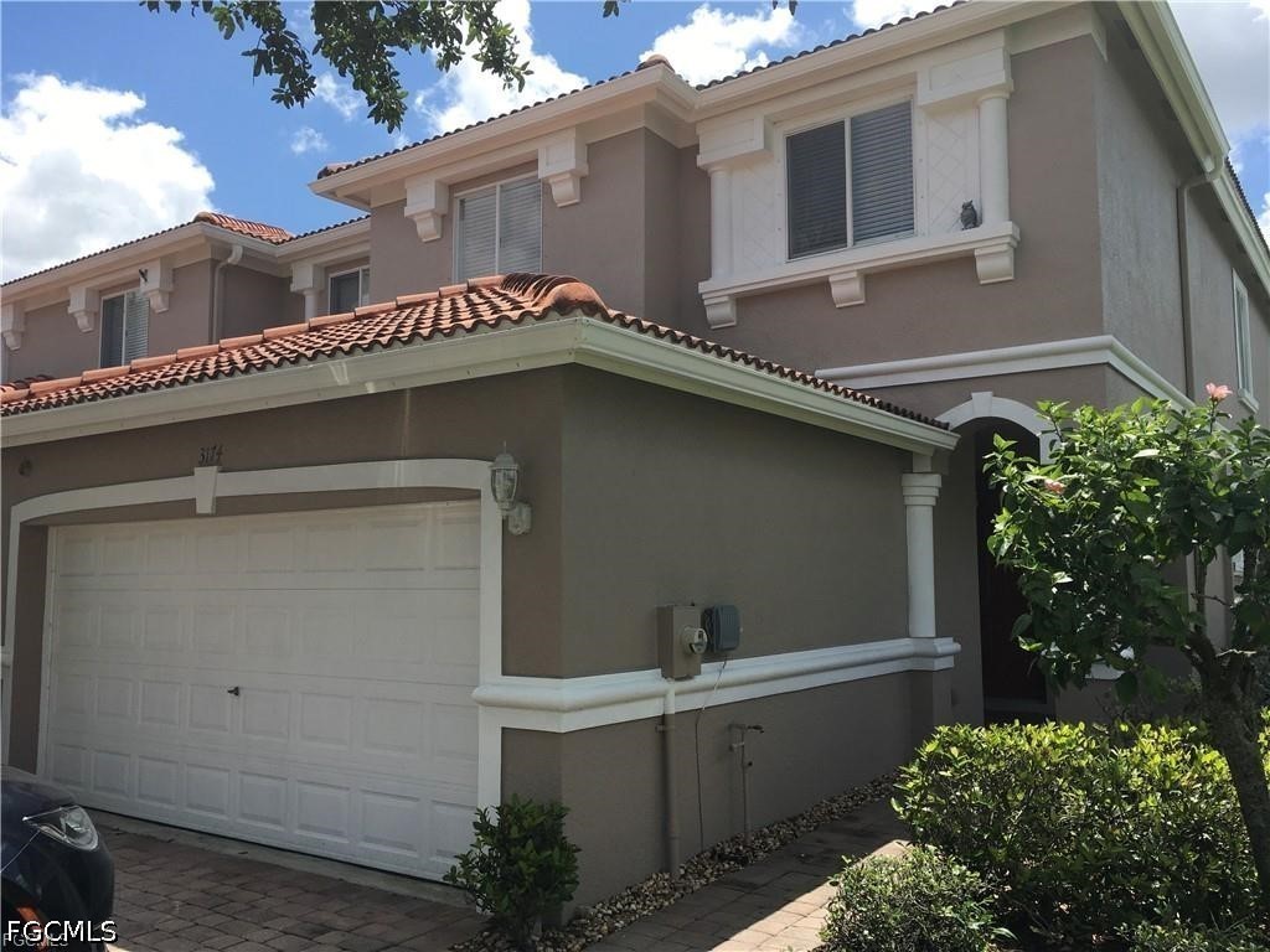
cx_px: 635
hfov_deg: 61.7
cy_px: 476
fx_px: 1064
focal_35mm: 29
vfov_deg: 48.2
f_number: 2.2
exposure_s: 1/1374
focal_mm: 4.15
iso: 25
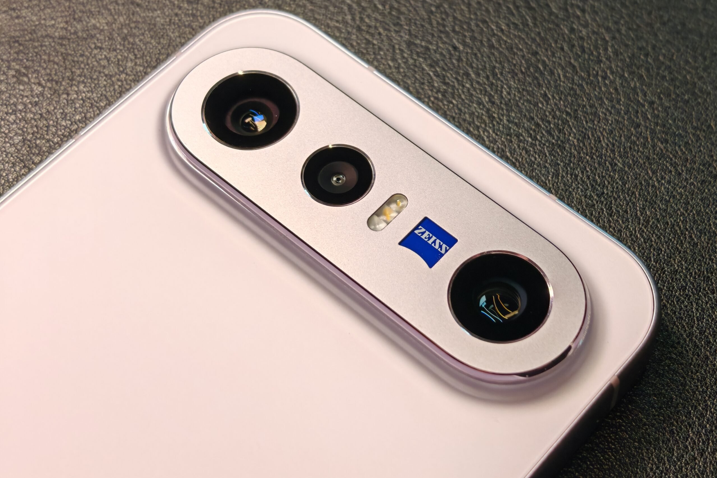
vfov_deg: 19.2
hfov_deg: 28.5
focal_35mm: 71
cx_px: 359
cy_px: 248
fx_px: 1414
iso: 64
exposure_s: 1/100
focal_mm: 6.83
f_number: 2
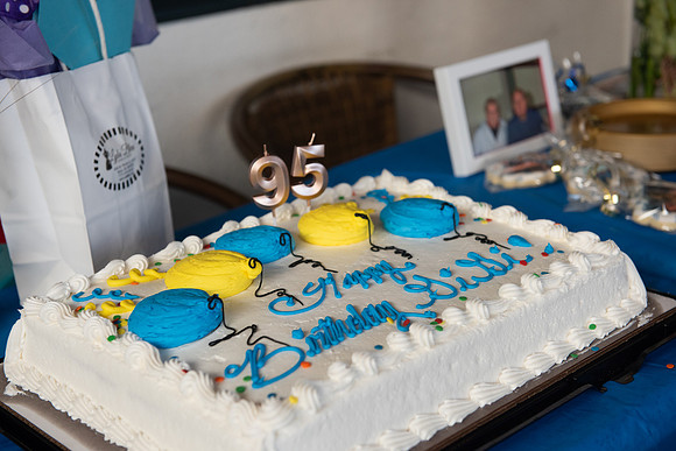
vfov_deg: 23.4
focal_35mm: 58
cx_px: 338
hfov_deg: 34.5
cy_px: 226
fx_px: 1089
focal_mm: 58
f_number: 4
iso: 800
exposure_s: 1/800
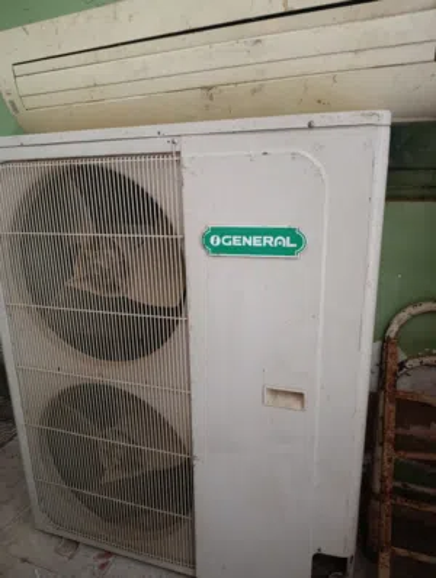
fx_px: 385
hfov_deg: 59.0
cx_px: 218
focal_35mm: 23
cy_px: 289
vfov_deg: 73.8
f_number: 1.65
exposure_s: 1/25
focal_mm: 6.11
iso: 3033
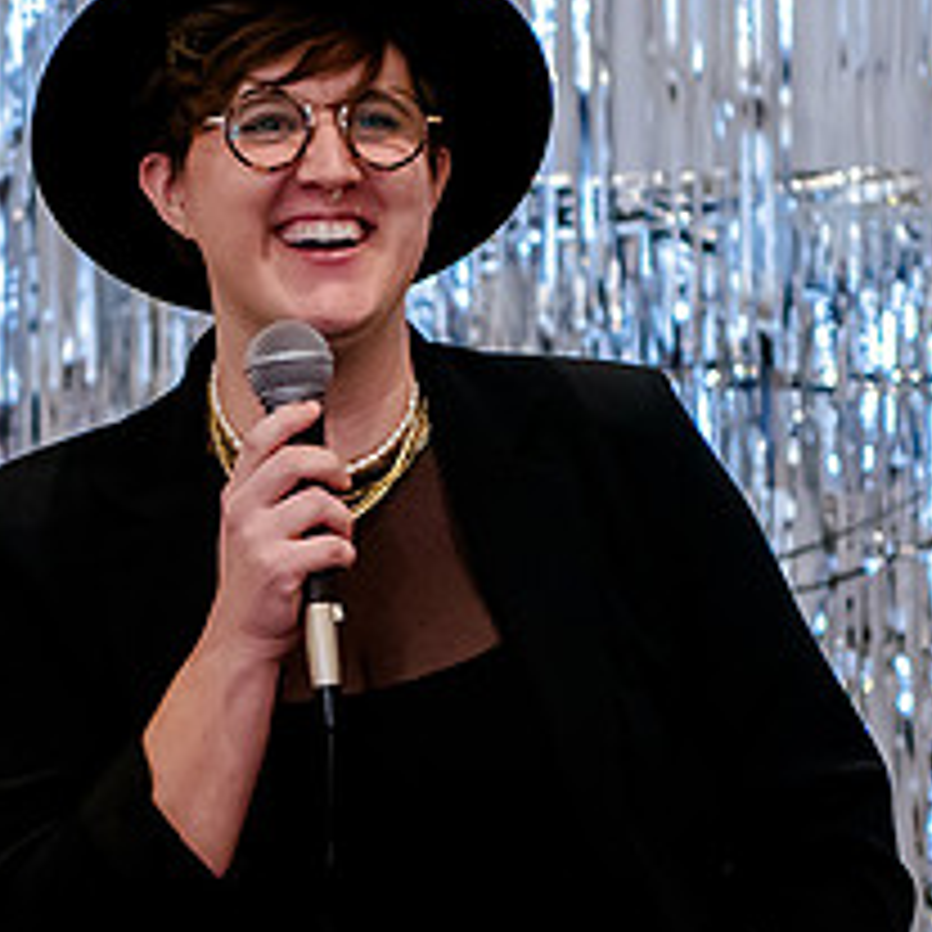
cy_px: 496
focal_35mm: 209
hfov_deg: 8.4
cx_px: 457
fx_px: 6366
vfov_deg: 8.4
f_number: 2.8
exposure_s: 1/100
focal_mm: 70
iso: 5000
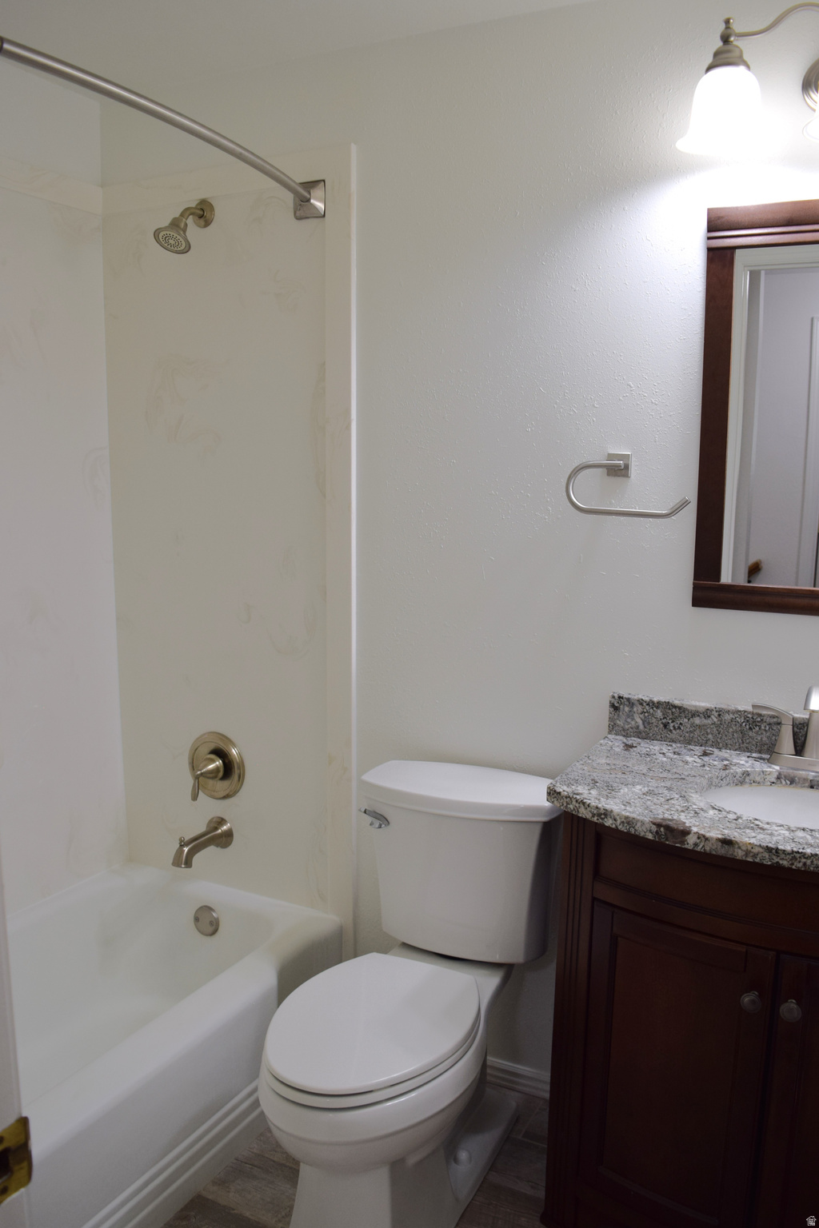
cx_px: 410
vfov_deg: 67.4
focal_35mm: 27
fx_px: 921
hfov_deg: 47.9
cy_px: 614
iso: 400
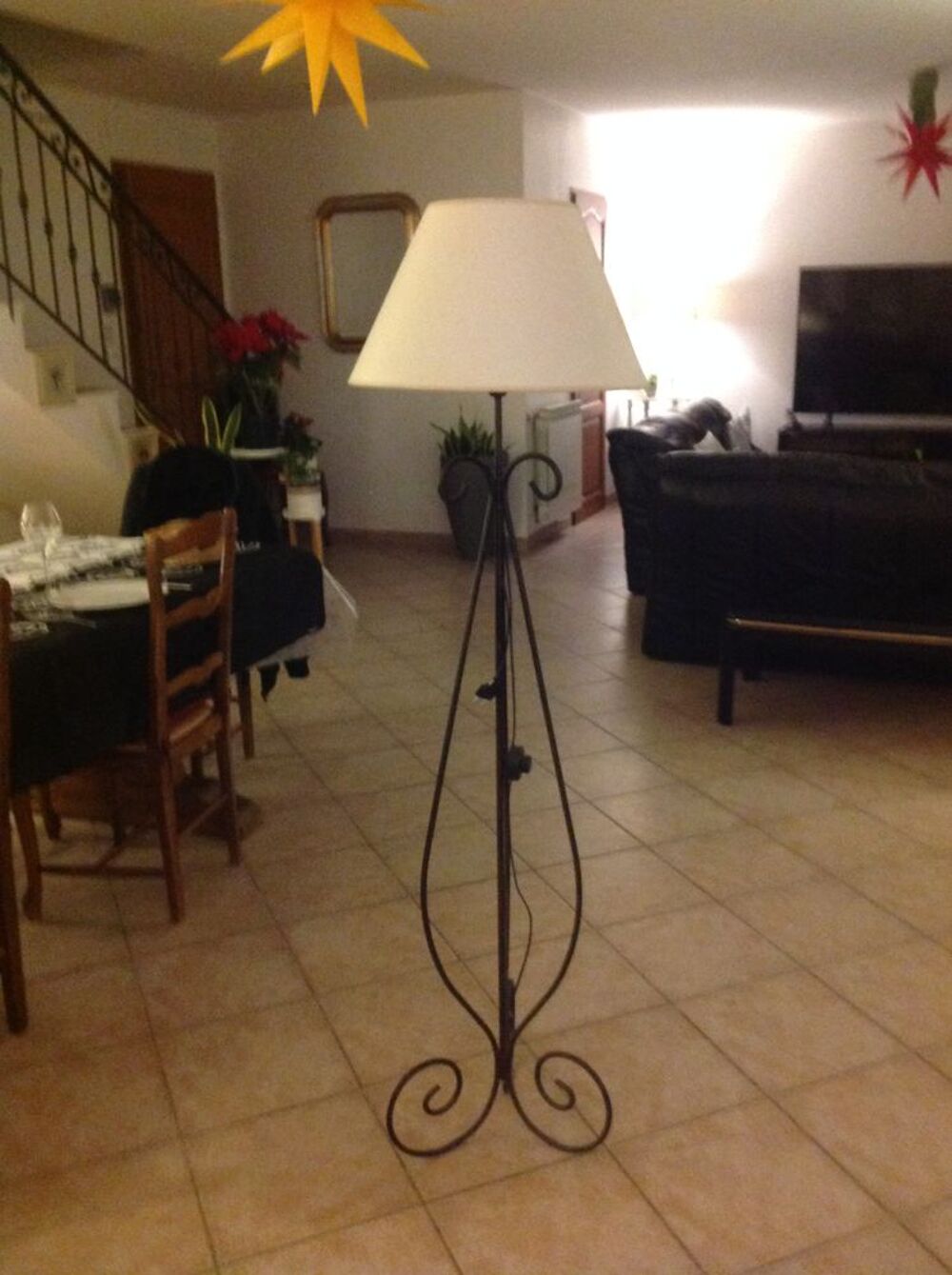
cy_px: 638
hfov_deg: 40.6
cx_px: 476
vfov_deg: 52.7
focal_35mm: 35
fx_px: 1287
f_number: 2.4
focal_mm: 4.28
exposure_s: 1/15
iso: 640
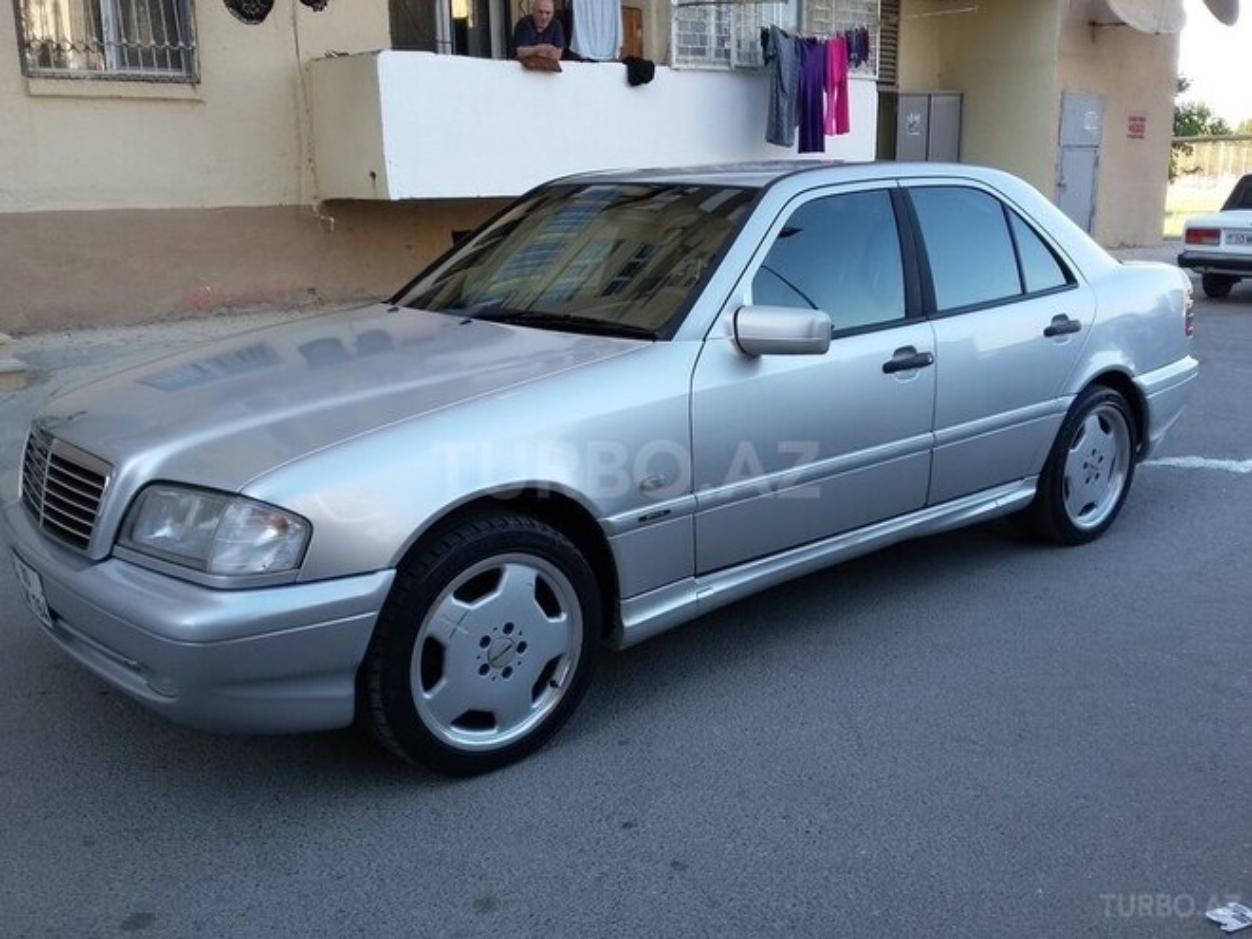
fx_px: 1121
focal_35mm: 31
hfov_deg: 58.4
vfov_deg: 45.4
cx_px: 626
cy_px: 470
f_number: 2.2
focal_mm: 3.3
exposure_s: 1/150
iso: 50
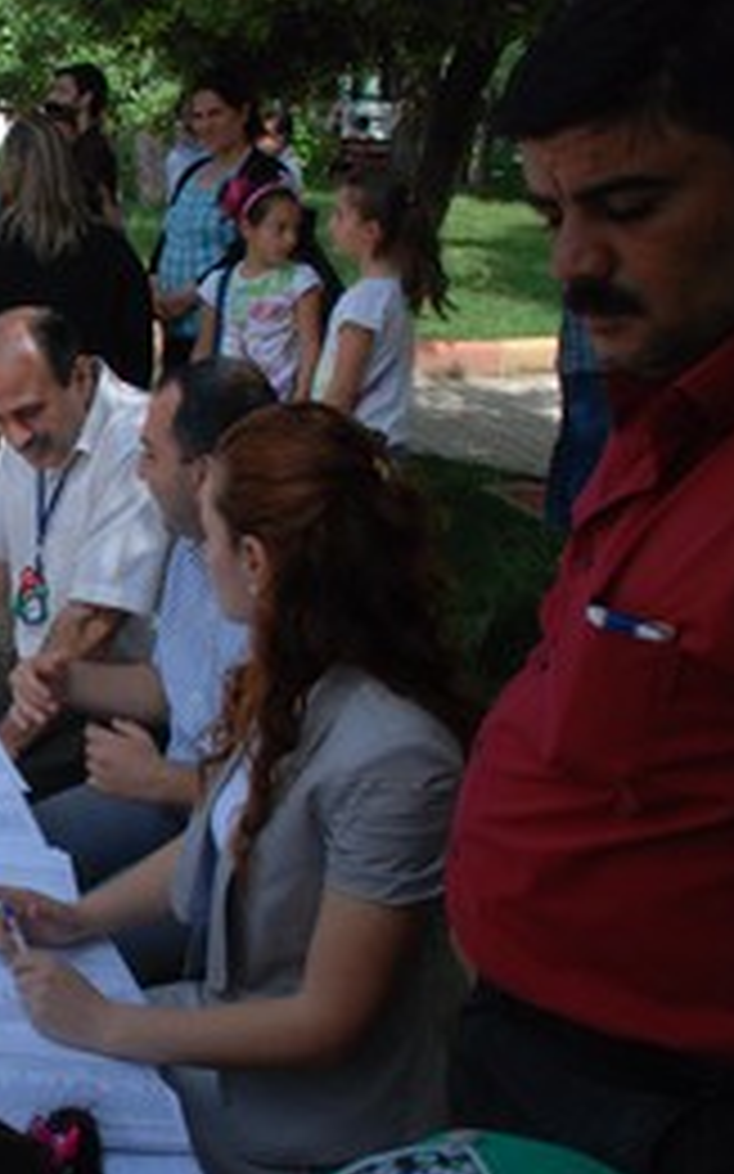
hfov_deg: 24.7
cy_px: 594
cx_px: -149
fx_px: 1505
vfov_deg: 42.7
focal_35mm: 47
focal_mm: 20
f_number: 9
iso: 500
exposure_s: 1/320
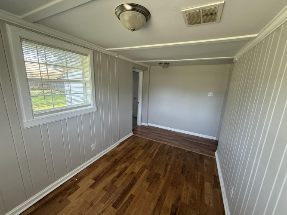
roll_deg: -2.7
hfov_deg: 102.1
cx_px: 144
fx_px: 116
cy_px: 108
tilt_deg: -10.4
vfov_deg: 85.7
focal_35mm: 14
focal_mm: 2.22
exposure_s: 1/86
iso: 400
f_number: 2.2
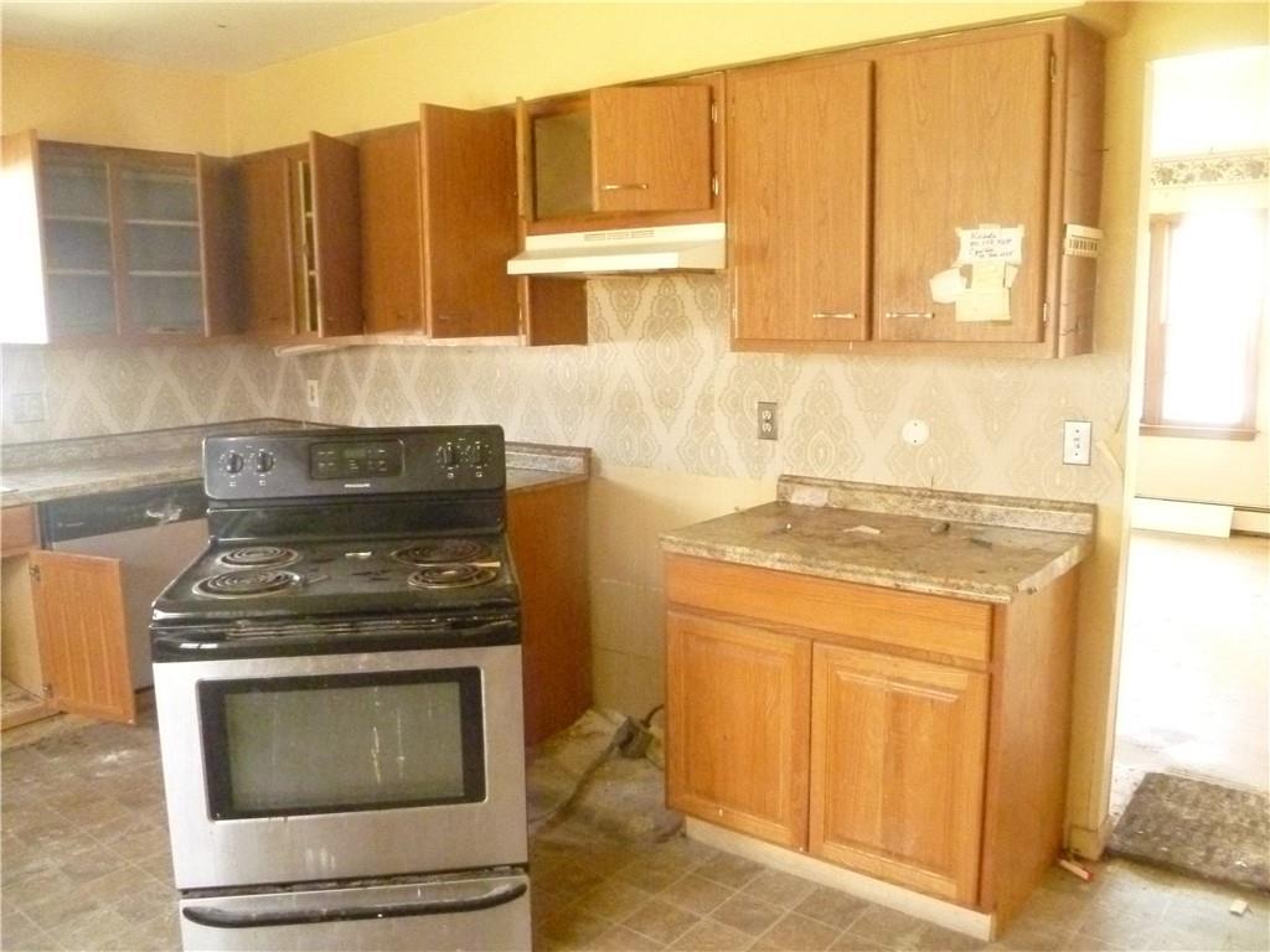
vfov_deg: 49.7
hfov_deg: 63.4
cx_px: 635
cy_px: 476
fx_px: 1027
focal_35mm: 28
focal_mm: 5
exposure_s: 1/25
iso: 1600
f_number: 3.3
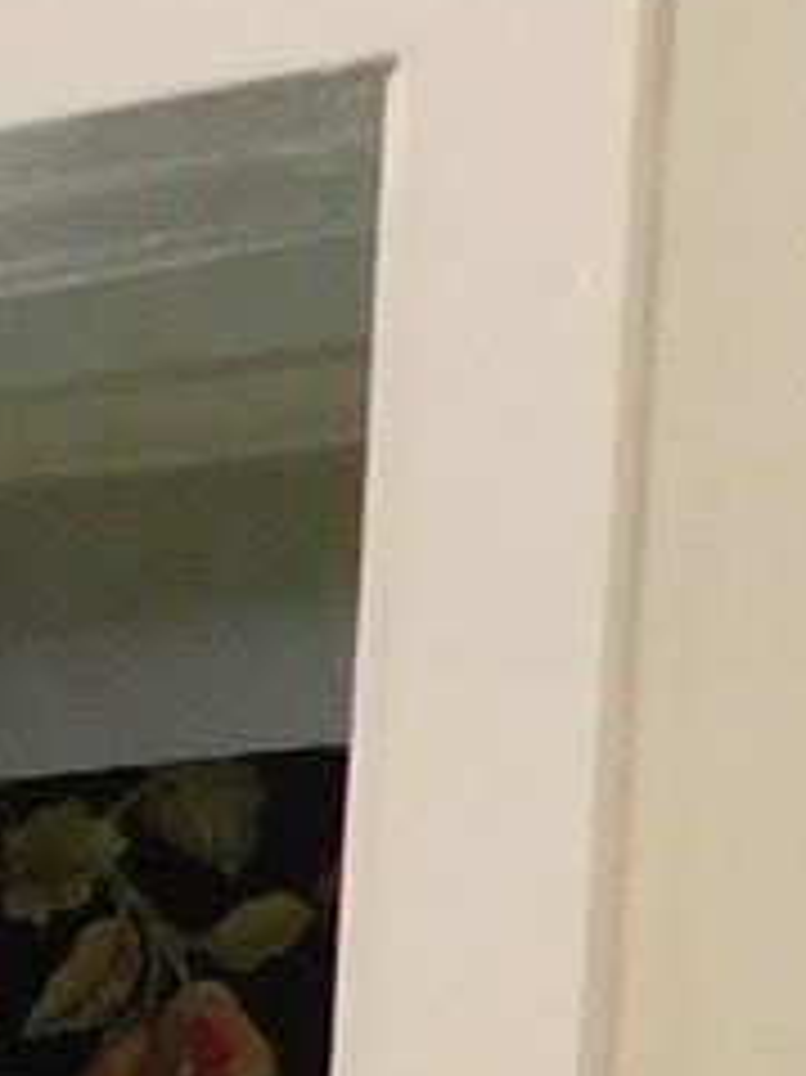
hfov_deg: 6.1
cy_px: 1810
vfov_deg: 9.6
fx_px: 6121
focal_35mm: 197
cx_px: -2598
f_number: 3
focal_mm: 4
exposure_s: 1/25
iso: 400
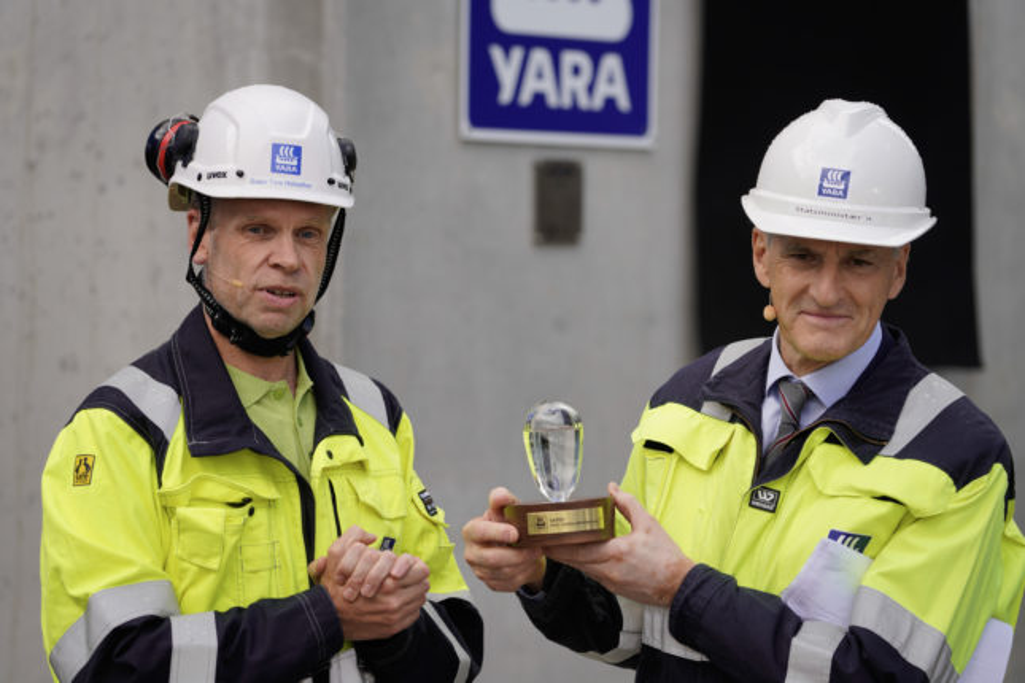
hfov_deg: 13.4
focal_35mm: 153
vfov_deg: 9.0
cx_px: 512
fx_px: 4356
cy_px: 342
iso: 200
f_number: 4
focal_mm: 153
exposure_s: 1/500
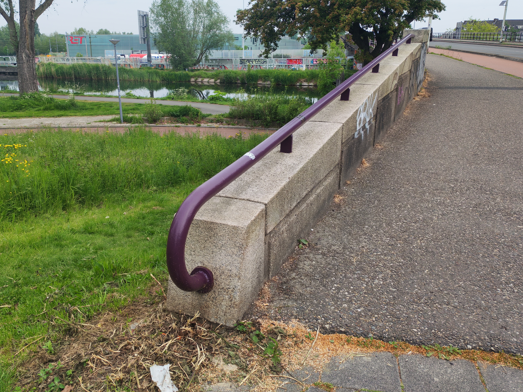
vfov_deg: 45.4
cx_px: 249
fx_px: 468
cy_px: 190
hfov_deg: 58.3
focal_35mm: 31
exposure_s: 1/370
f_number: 1.9
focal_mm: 6.12
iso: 50
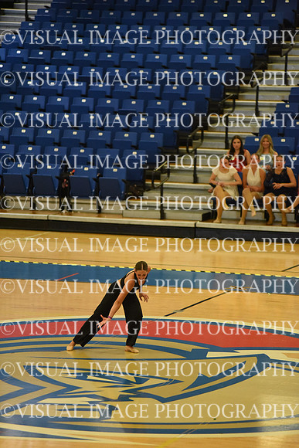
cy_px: 224
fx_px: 2490
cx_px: 150
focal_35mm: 200
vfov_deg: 10.3
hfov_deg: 6.9
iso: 8000
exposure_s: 1/1000
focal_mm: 200
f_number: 2.8
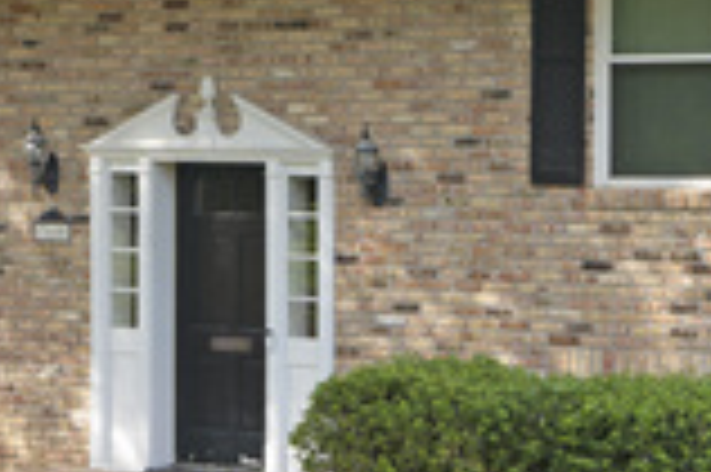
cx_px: 166
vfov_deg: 10.3
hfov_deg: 15.5
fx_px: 2604
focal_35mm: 132
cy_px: 443
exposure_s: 1/100
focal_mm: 26
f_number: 7.1
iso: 100
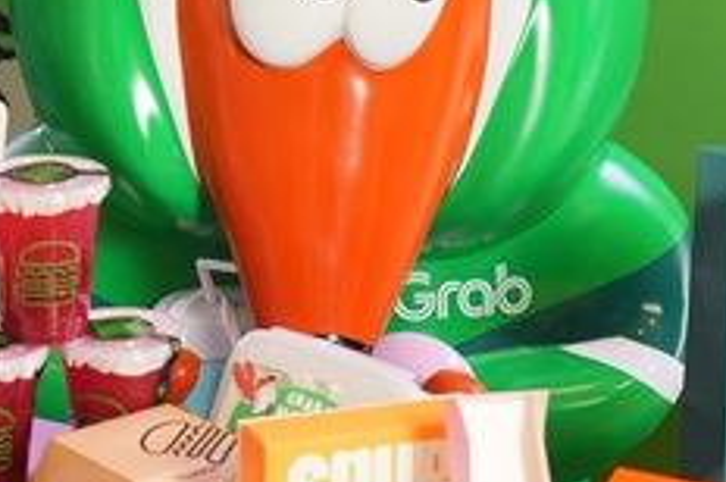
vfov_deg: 9.2
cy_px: 59
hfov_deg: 13.8
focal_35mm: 148
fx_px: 2980
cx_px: 106
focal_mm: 49
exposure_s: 1/160
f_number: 4.5
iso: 1000
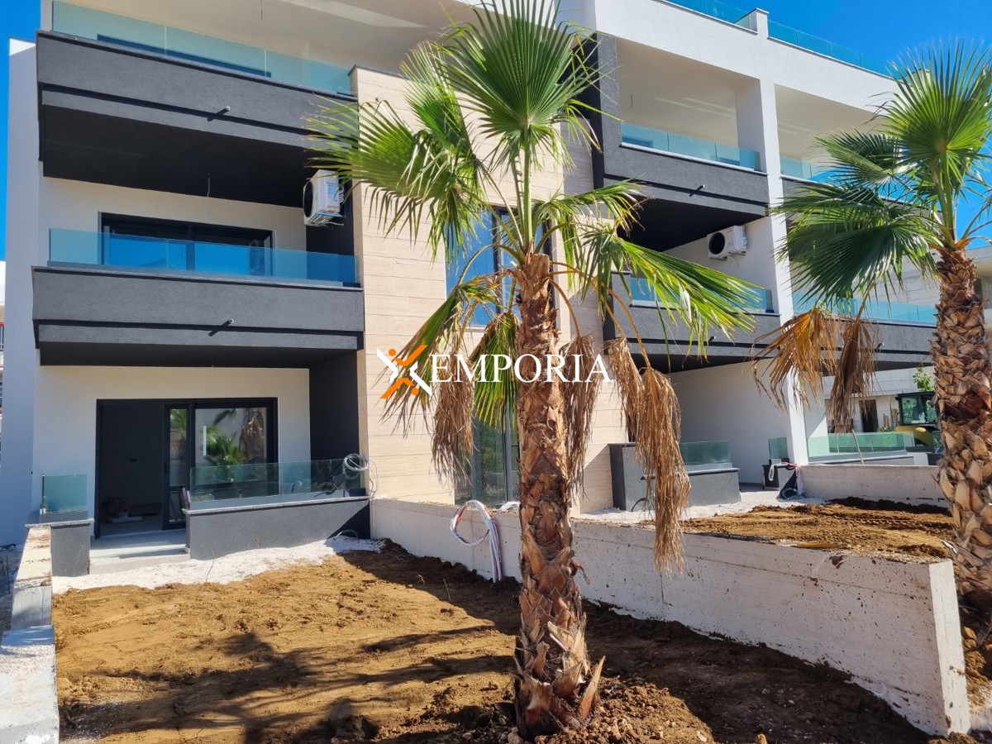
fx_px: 745
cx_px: 496
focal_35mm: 26
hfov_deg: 67.3
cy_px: 372
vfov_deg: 53.1
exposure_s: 1/2168
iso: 50
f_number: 1.8
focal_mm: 5.4
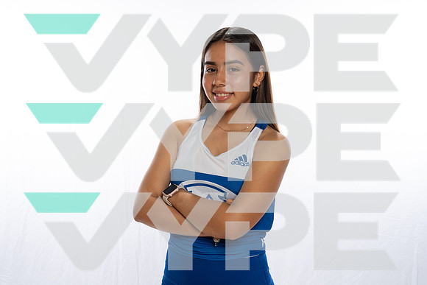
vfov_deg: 28.7
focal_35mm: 47
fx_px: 558
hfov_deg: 41.9
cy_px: 142
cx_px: 214
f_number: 11
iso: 1250
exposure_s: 1/250
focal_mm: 47
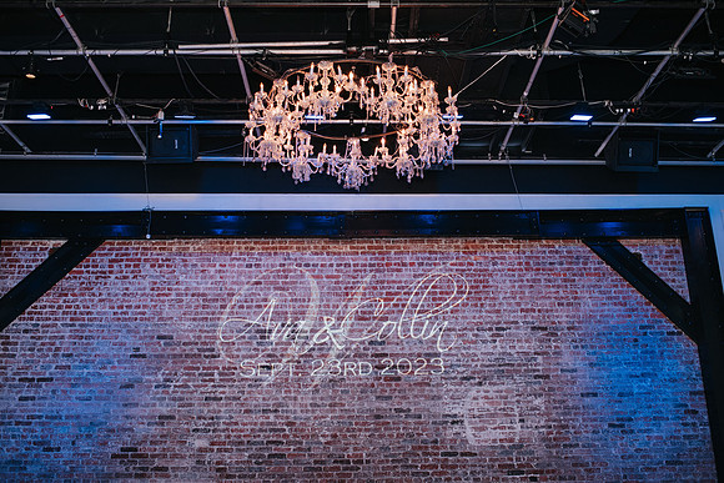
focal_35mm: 35
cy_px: 242
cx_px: 362
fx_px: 704
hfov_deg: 54.4
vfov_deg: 37.9
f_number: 2.8
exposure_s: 1/200
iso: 1000
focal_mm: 35
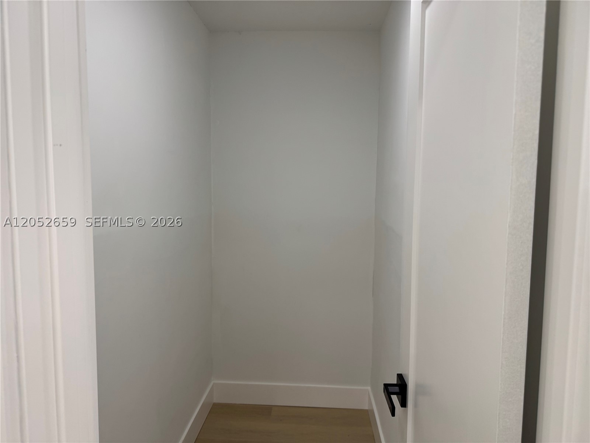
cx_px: 295
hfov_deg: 71.6
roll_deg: -1.1
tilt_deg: -7.0
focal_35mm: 24
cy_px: 222
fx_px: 409
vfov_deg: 56.8
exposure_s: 1/121
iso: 125
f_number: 1.78
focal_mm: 6.76
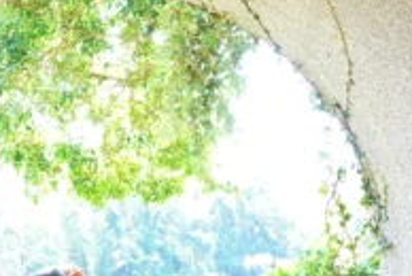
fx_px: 825
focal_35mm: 72
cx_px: 66
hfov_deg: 27.3
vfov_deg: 18.6
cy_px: 260
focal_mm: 35
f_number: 5.6
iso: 1600
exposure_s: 1/100
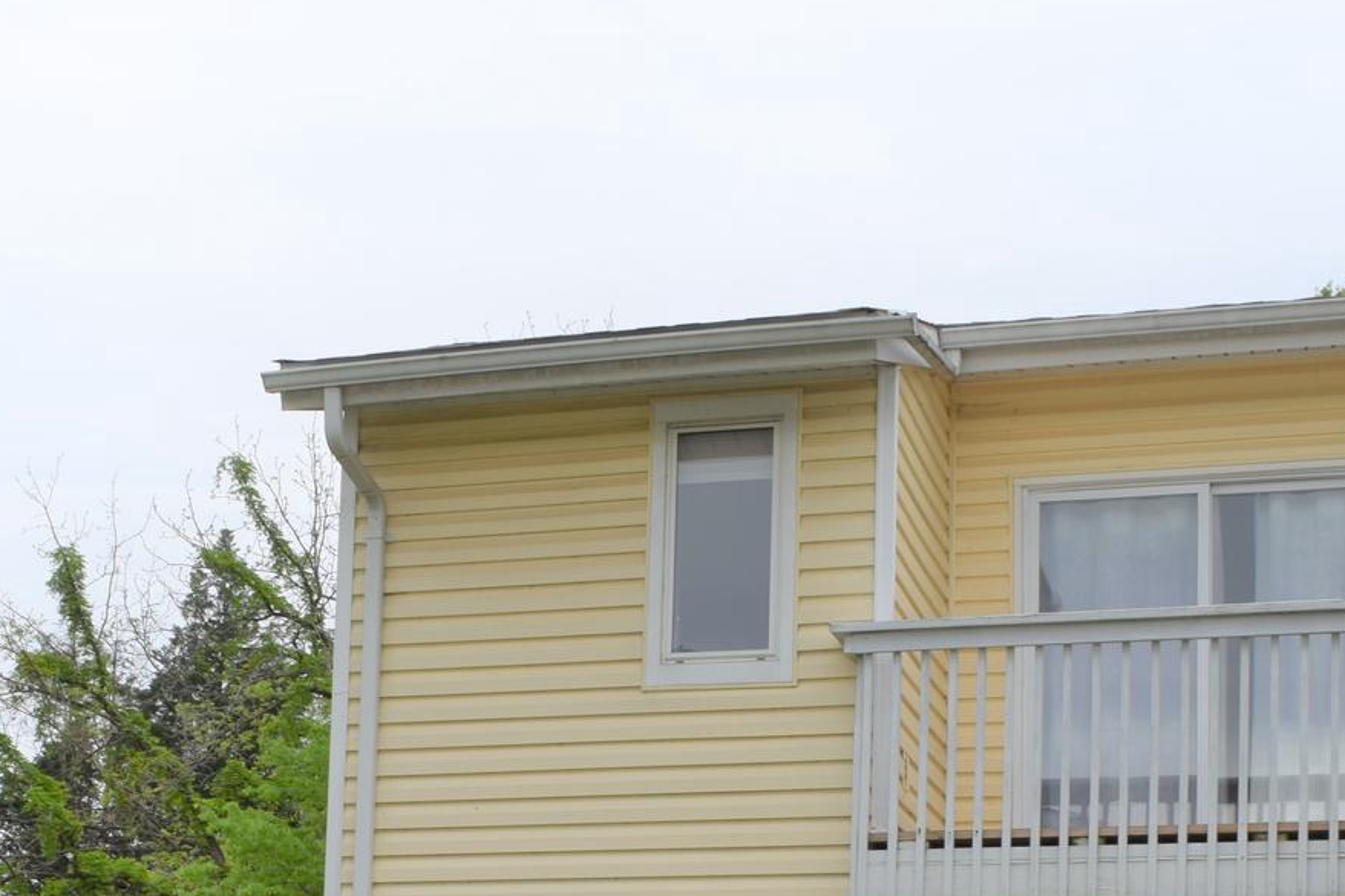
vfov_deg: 20.5
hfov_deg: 31.8
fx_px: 2353
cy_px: 999
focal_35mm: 63
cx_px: 547
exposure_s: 1/200
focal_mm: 18
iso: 100
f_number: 10
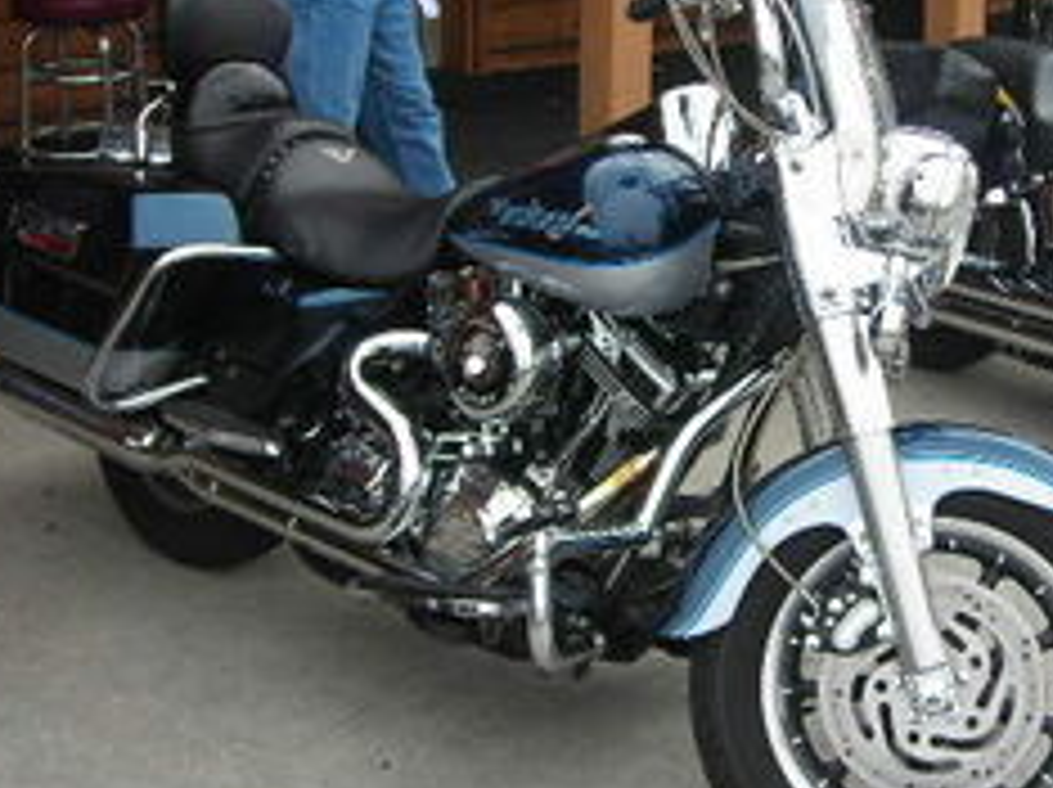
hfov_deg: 29.7
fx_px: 1975
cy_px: 261
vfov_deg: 22.5
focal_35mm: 65
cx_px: 688
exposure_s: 1/260
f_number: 3.2
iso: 50
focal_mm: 6.3
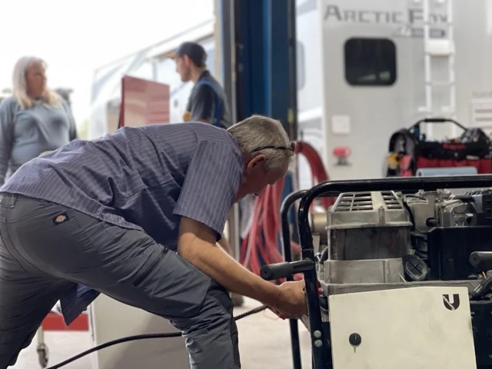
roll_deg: +1.7
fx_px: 910
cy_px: 184
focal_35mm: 64
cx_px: 246
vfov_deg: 22.9
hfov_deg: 30.3
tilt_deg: -2.1
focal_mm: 7.5
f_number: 2.2
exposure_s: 1/121
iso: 100
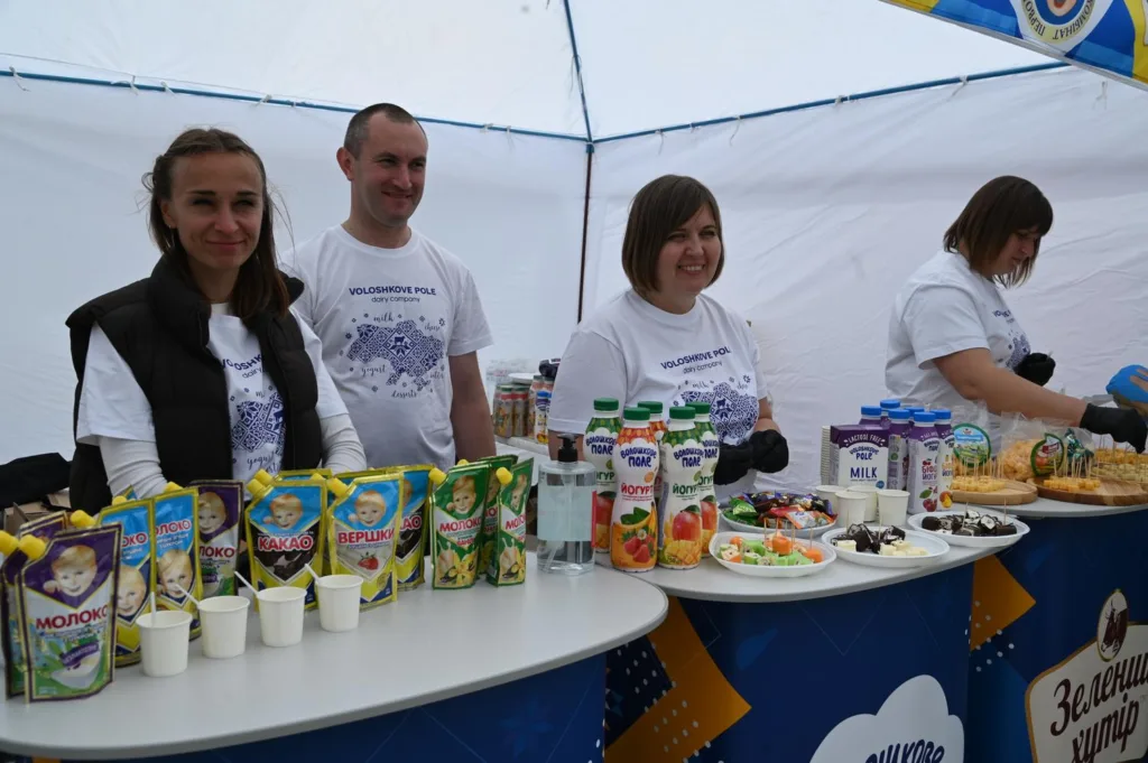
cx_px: 574
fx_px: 1020
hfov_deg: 58.8
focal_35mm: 32
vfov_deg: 41.1
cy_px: 382
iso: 100
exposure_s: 1/400
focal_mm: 32
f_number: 7.1
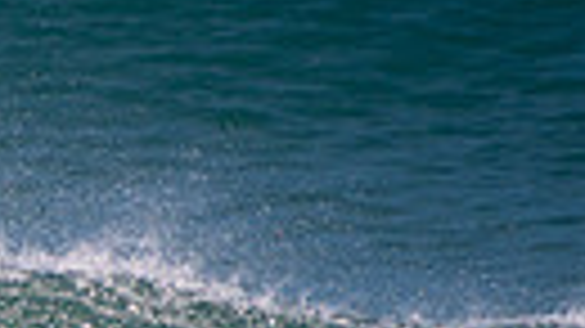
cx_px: -572
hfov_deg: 0.8
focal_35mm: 2799
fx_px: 43400
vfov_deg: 0.4
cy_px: 654
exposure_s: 1/1250
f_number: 5.6
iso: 200
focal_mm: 400
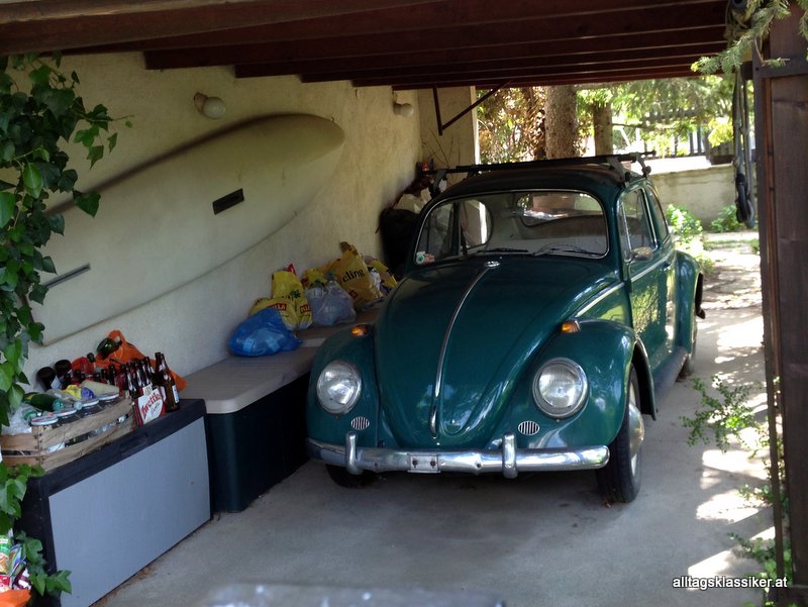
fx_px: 771
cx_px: 404
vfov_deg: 43.0
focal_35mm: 33
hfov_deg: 55.3
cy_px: 304
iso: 64
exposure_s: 1/60
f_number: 2.4
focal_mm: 4.12
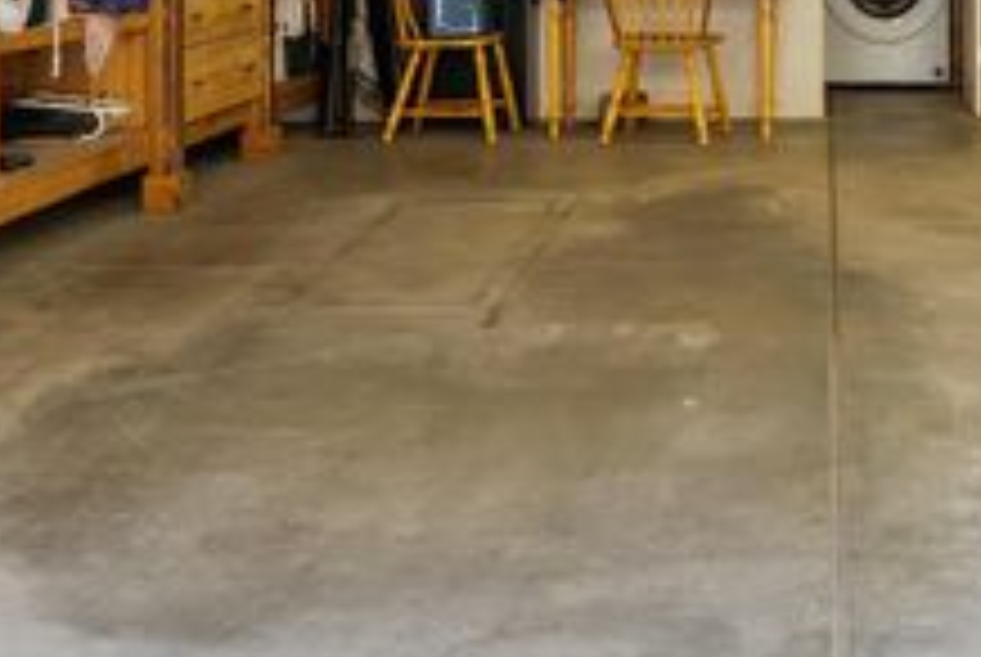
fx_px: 2046
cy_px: -146
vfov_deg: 17.3
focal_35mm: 75
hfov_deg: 26.3
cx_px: 828
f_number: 8
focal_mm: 16
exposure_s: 1
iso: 50
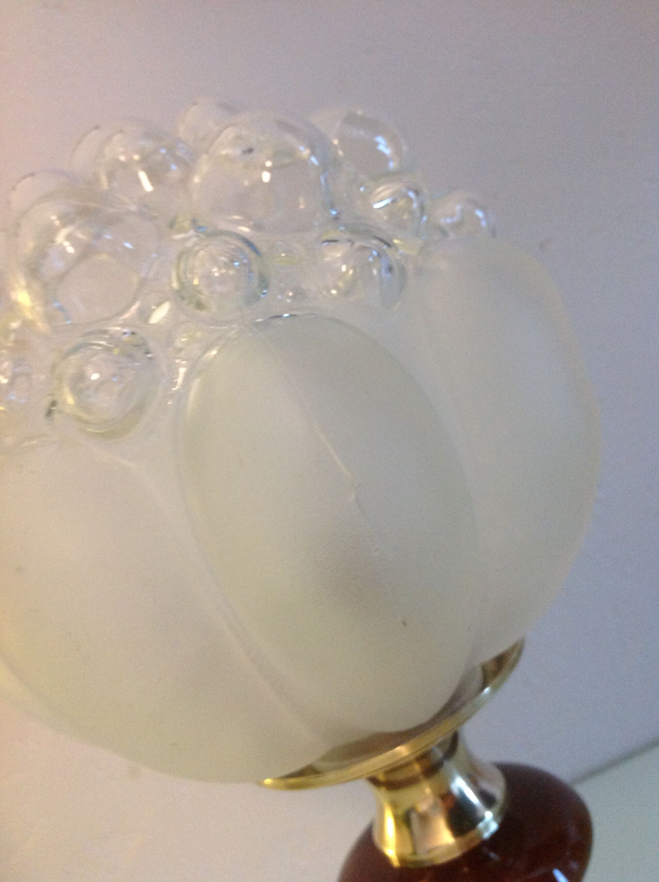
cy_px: 441
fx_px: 891
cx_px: 330
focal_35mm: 35
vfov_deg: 52.7
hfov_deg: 40.6
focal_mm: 4.28
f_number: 2.4
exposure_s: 1/15
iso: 250
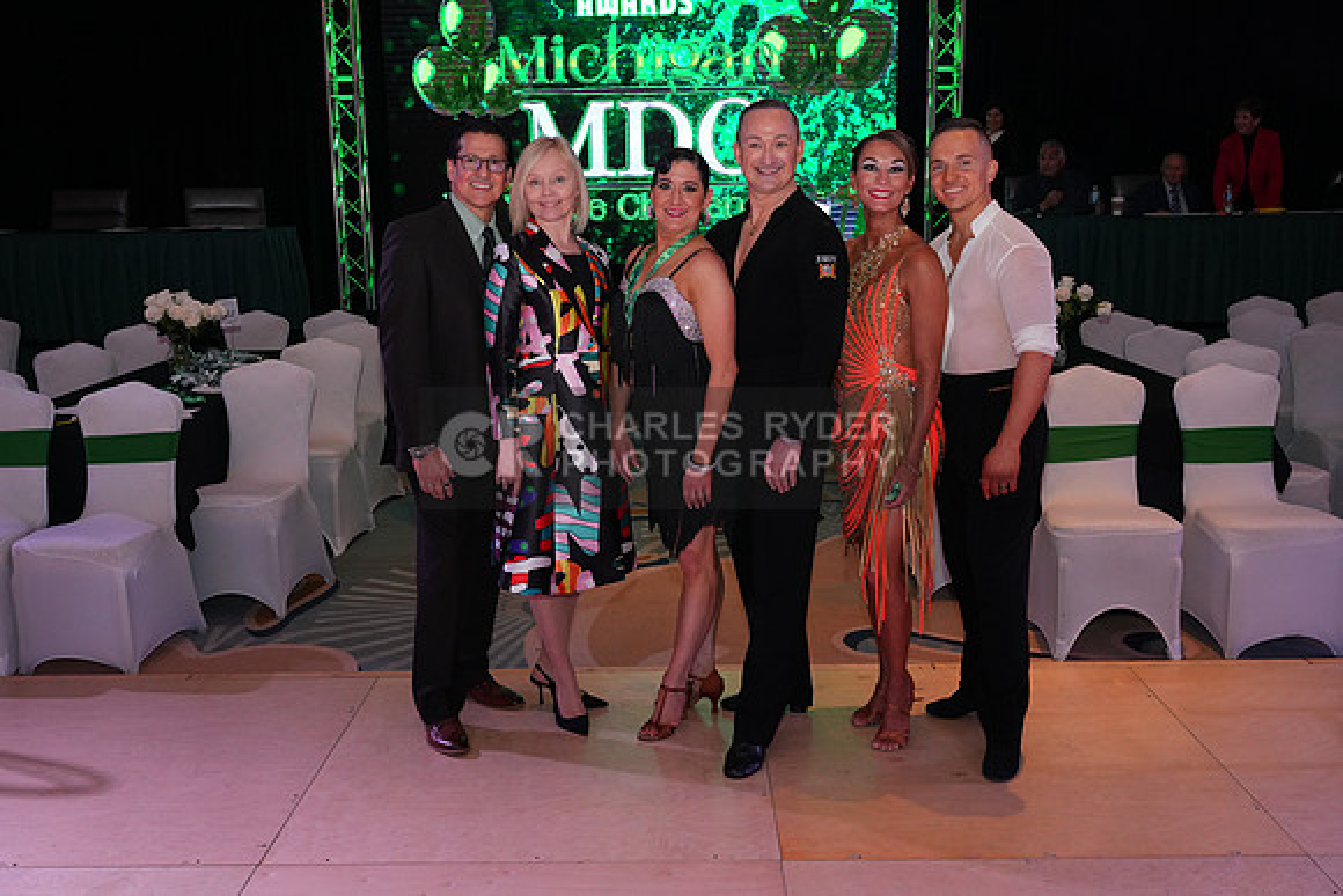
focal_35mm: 33
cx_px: 672
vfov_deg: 40.0
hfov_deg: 57.2
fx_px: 1231
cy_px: 448
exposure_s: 1/250
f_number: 7.1
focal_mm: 33
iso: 2000
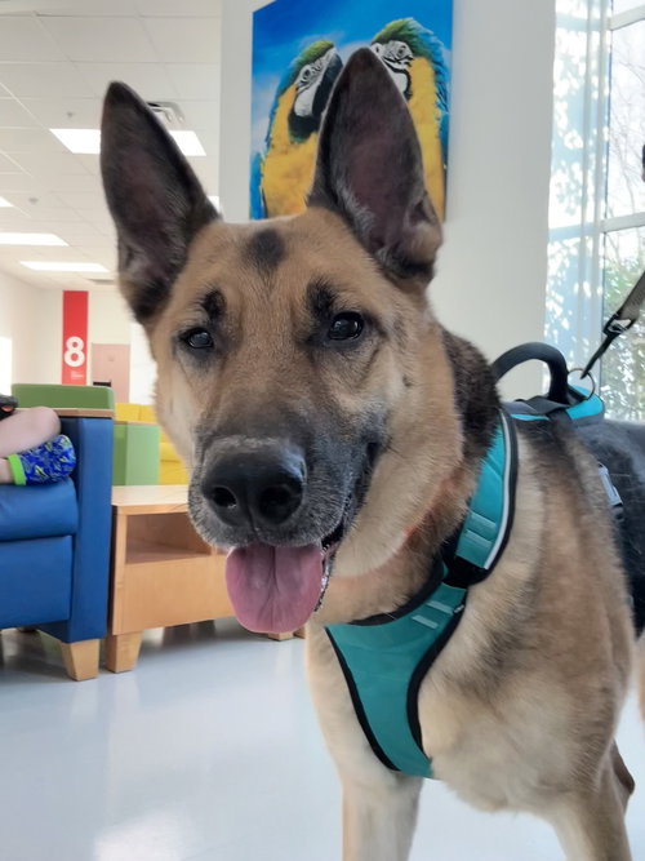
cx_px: 322
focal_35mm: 30
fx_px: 746
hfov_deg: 46.8
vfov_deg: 60.0
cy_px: 430
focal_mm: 2.69
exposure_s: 1/60
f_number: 1.9
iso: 64
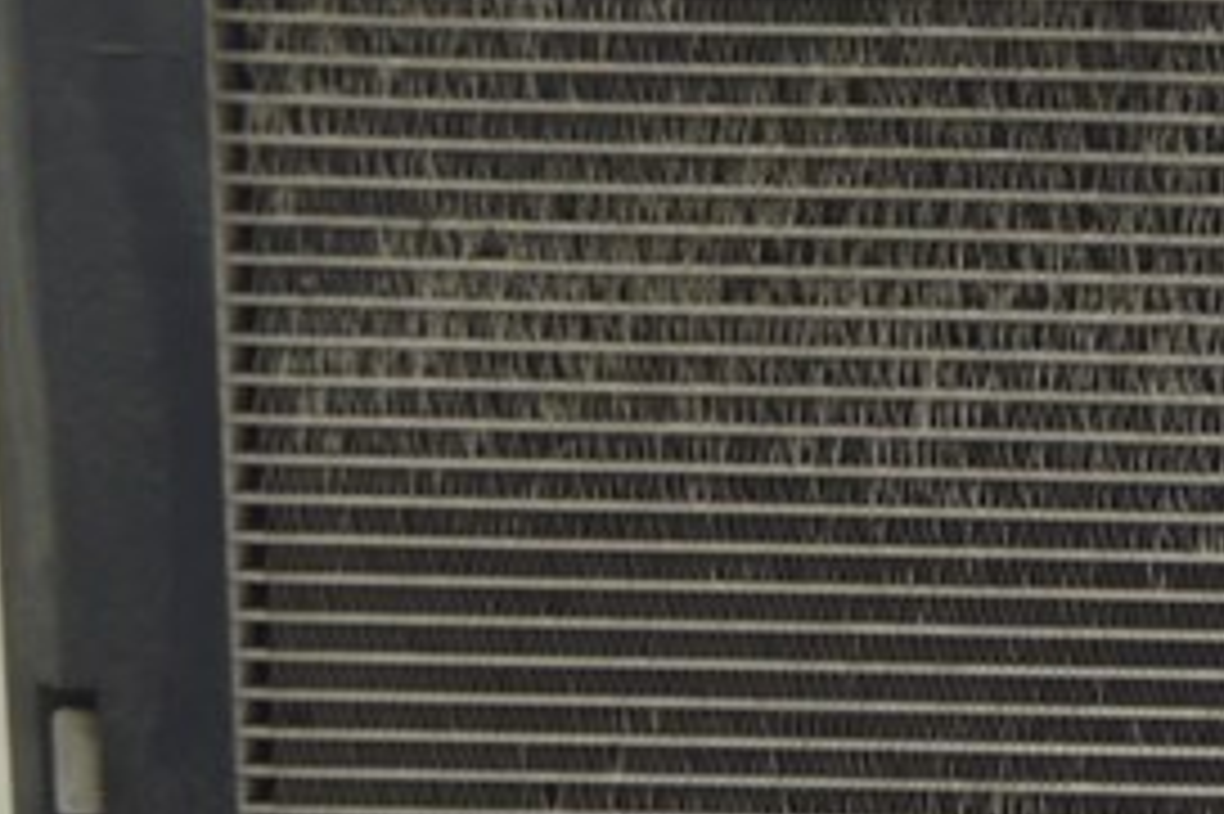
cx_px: 1476
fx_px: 4995
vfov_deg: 9.3
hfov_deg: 13.6
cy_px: 587
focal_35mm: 147
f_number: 5.6
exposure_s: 1/20
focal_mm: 26
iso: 400
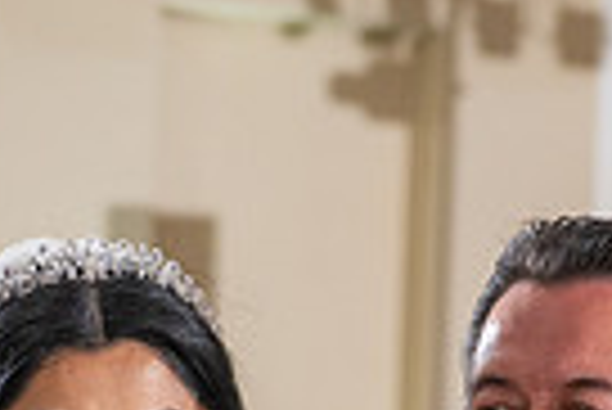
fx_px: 5088
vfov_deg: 4.5
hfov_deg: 6.9
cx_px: 446
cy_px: 822
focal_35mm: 299
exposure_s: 1/160
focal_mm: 70
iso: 800
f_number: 4
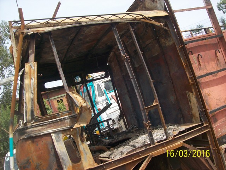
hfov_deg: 51.4
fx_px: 235
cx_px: 113
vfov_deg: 39.7
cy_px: 85
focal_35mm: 36
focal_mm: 6
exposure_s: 1/264
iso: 80
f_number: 4.8
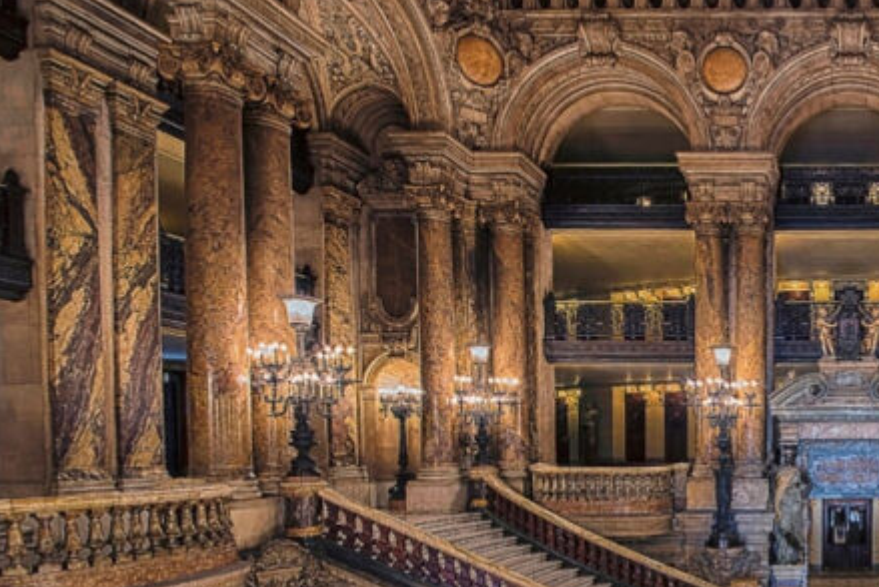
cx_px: 859
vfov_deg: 43.9
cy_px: 483
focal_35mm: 28
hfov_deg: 53.2
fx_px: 684
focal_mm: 12
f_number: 8
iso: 64
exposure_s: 1
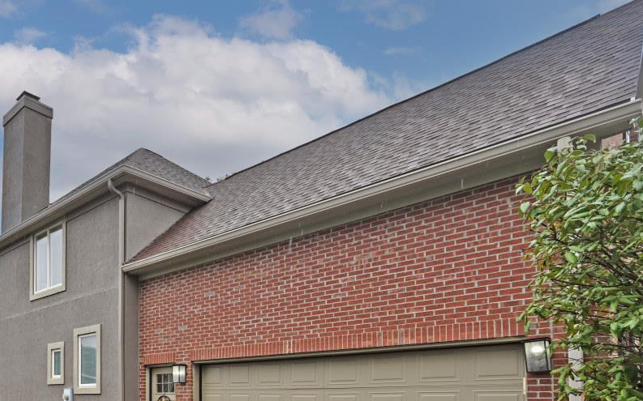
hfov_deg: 61.8
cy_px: 386
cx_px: 114
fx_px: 473
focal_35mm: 27
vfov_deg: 41.0
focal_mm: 14
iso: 180
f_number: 5.6
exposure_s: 1/250
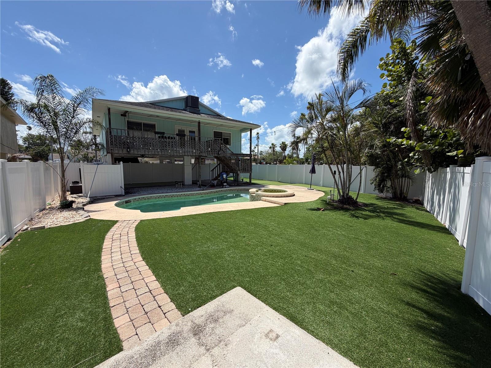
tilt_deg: -5.6
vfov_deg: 85.7
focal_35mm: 14
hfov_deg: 102.1
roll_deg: -1.0
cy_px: 184
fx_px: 199
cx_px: 246
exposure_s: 1/1033
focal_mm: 2.22
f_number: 2.2
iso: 20
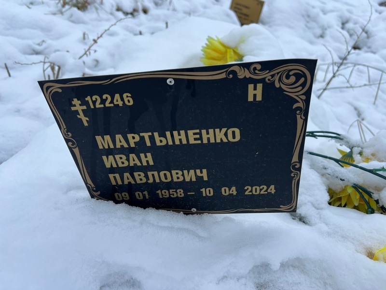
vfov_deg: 53.1
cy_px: 145
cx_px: 193
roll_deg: -12.1
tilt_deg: -38.0
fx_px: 290
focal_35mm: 26
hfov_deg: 67.3
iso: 50
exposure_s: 1/859
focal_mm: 5.7
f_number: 1.5
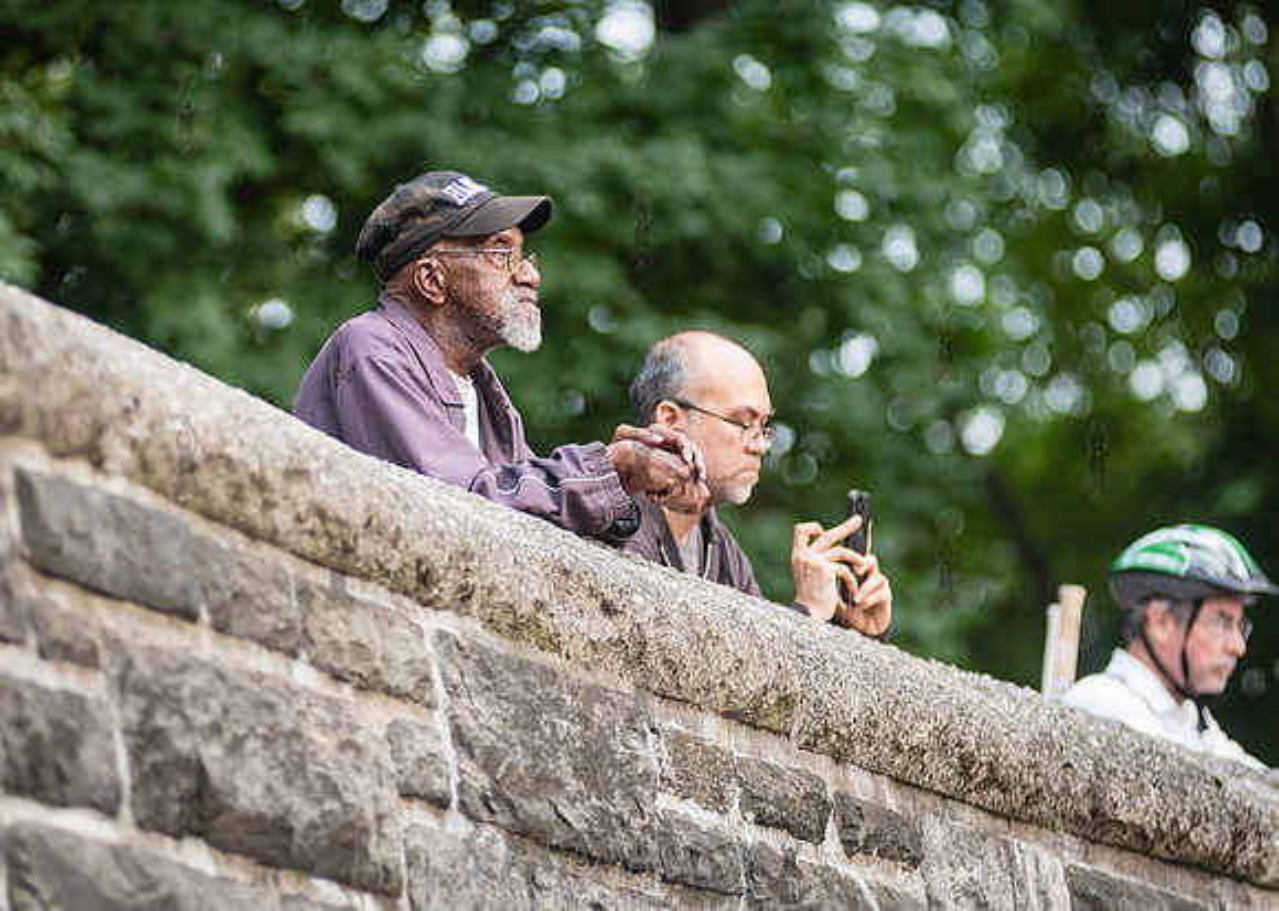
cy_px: 347
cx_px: 620
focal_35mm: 217
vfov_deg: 6.6
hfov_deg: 9.3
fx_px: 7860
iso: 1600
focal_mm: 155
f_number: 2.8
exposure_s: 1/250
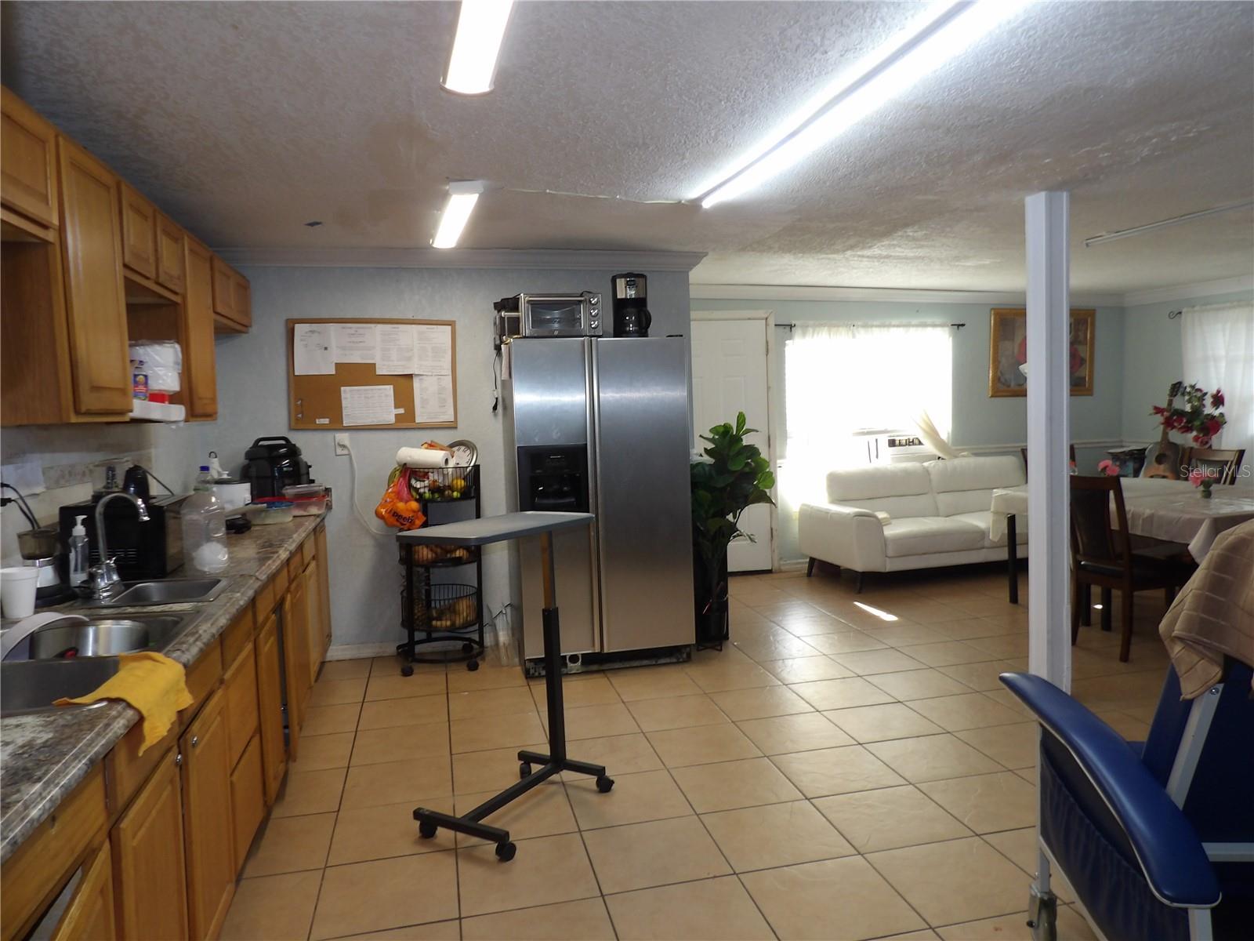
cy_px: 470
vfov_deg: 56.8
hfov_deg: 71.6
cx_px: 627
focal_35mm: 24
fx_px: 869
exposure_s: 1/33
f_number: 3.2
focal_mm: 4.3
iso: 121
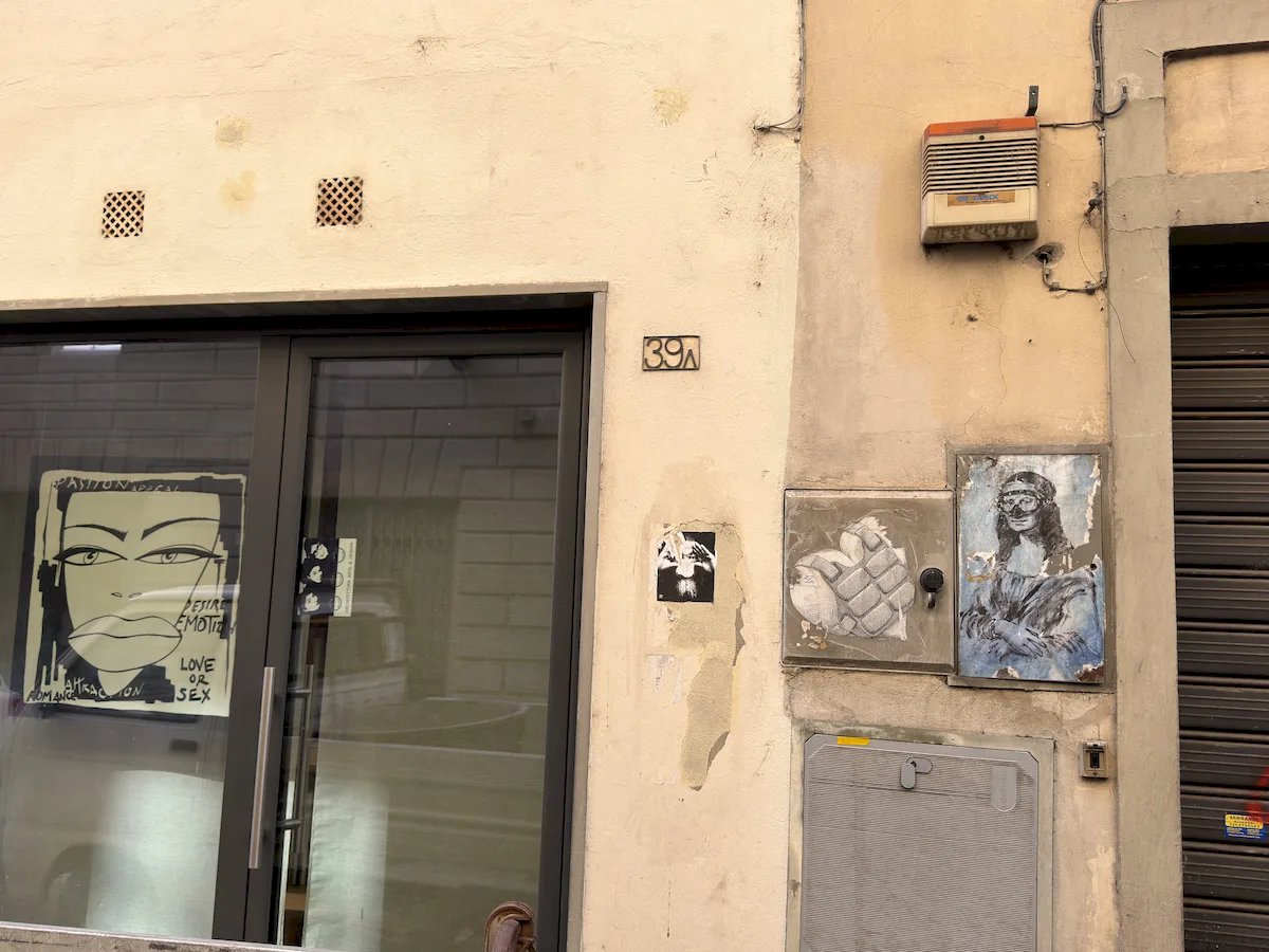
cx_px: 634
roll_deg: -1.7
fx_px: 1063
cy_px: 476
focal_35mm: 29
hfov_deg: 61.7
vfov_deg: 48.2
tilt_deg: +7.5
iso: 64
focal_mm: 6.76
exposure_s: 1/657
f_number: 1.78
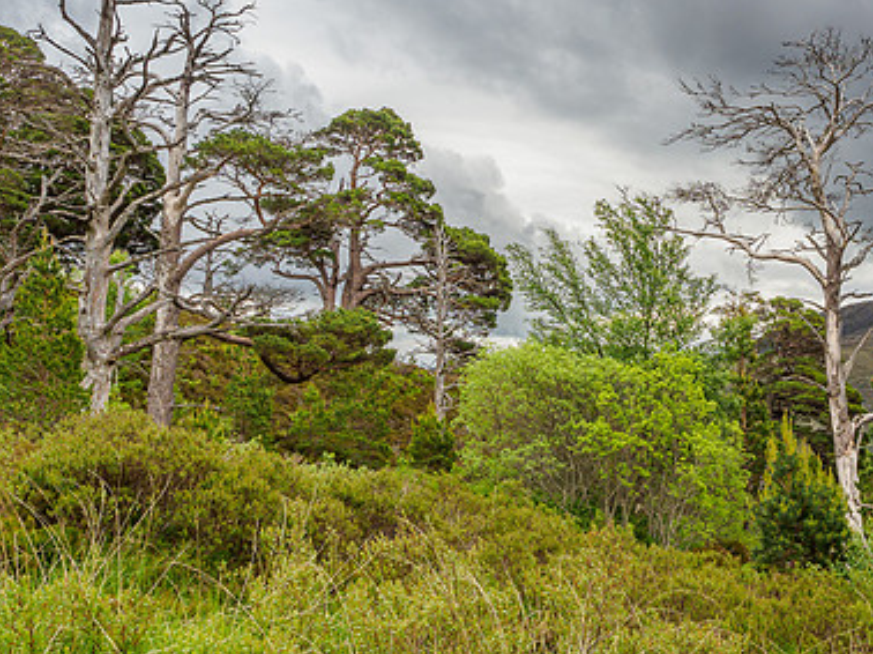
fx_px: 1084
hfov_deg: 42.9
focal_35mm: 43
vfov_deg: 33.6
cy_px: 311
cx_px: 617
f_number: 7.1
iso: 200
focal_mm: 14
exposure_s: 1/200
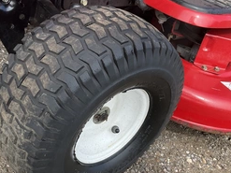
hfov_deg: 40.4
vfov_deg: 30.7
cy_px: 109
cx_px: 109
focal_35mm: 47
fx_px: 313
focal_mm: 3
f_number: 1.8
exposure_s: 1/500
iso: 25
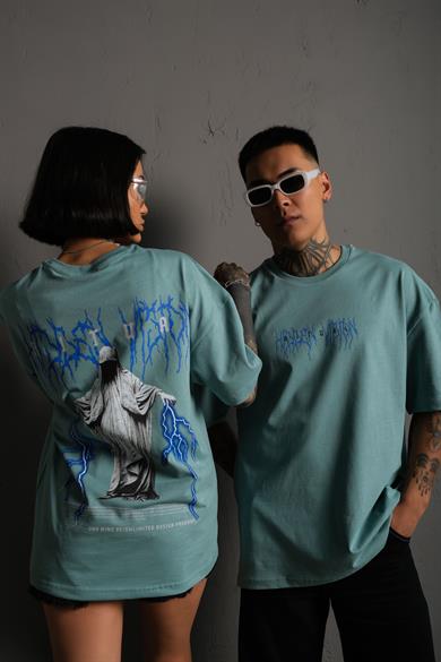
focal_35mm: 35
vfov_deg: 54.4
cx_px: 220
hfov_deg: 37.9
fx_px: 643
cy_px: 331
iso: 160
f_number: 5
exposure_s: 1/160
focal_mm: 23.3
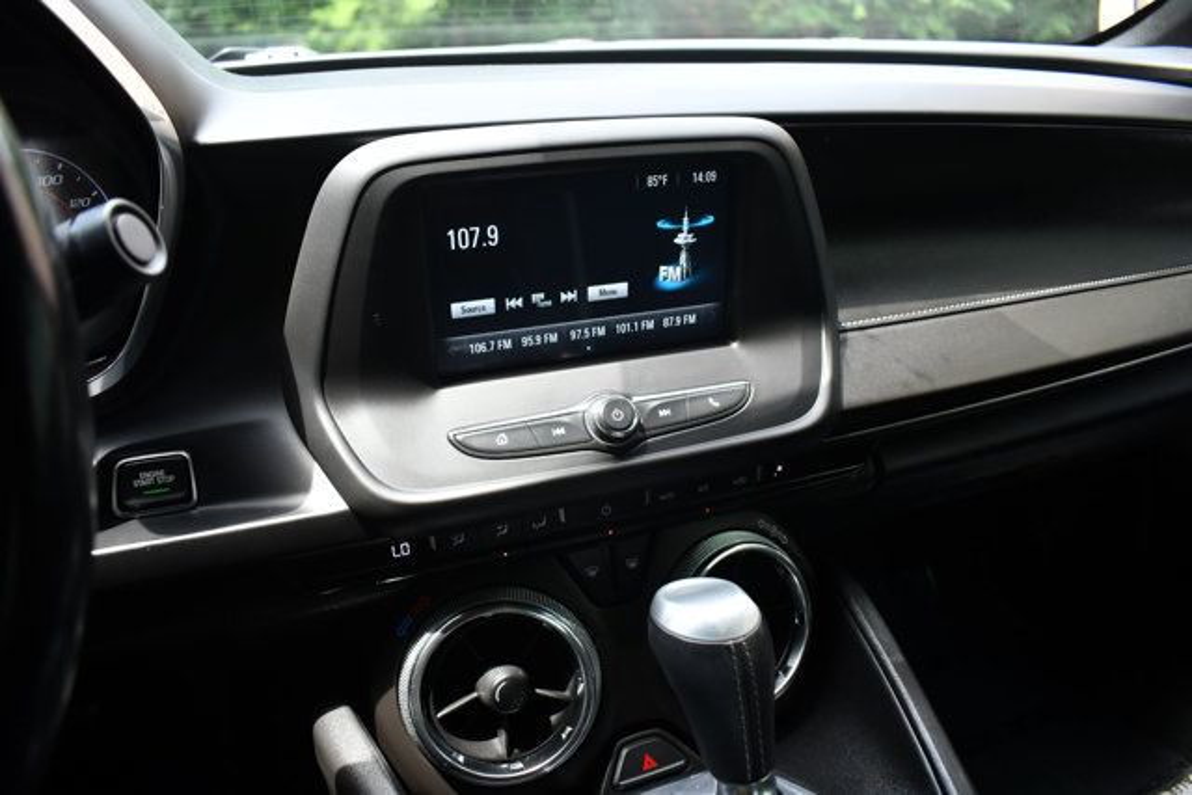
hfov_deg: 67.4
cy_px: 398
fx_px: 894
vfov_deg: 48.0
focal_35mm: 27
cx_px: 596
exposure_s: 1/250
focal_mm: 18
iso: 400
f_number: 4
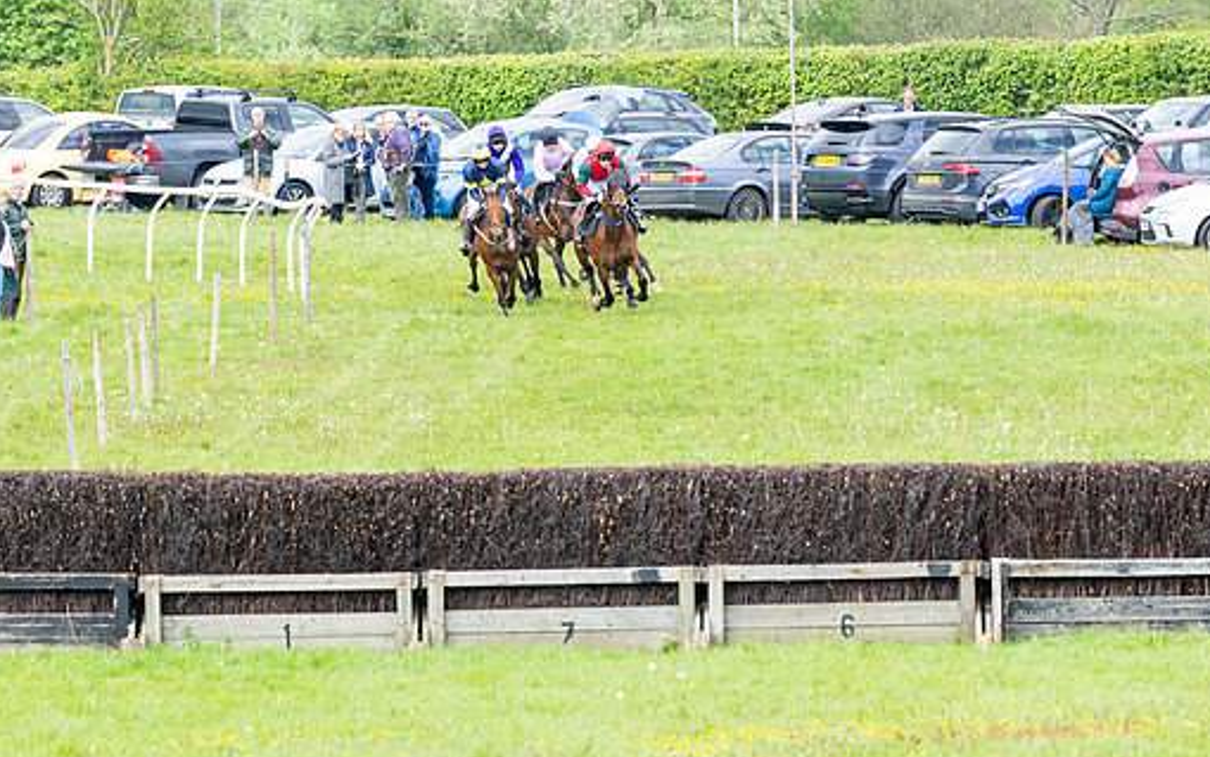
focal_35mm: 466
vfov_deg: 2.8
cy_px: 233
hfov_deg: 4.5
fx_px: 15370
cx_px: 575
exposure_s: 1/640
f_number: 6.3
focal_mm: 200
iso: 400
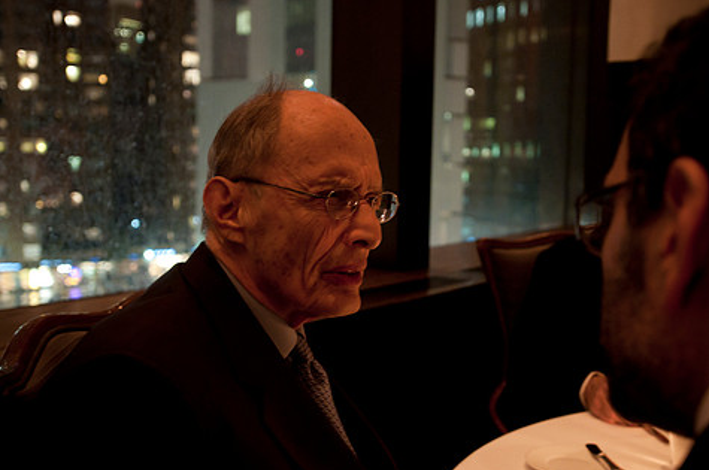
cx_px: 373
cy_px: 238
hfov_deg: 44.6
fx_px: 865
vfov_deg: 30.4
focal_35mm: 44
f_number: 2.8
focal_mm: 24
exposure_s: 1/8
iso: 1000
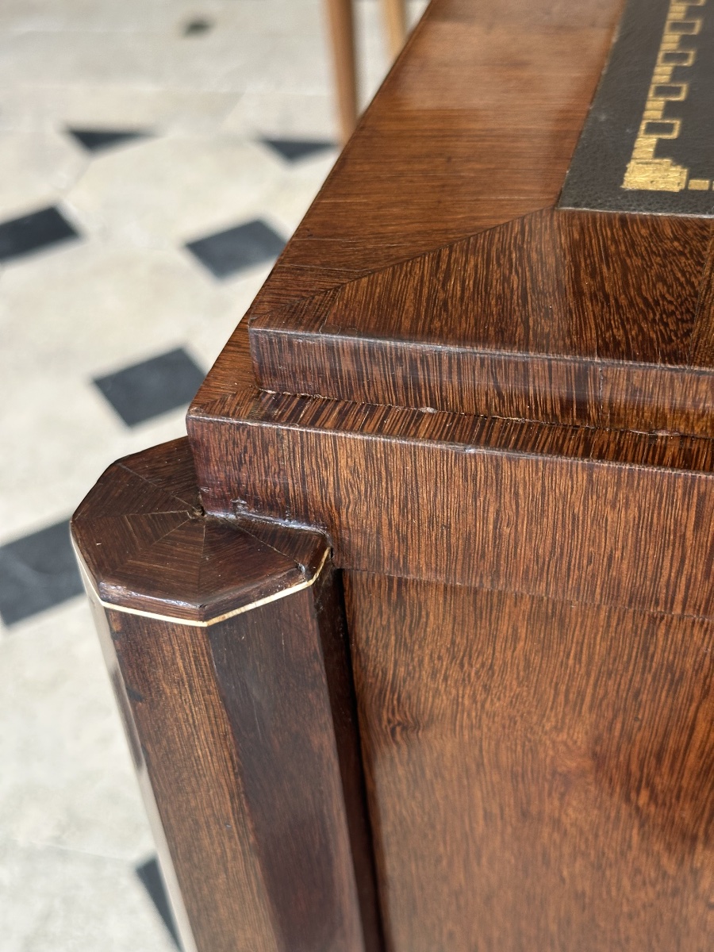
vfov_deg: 39.7
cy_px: 476
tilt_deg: -39.3
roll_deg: +5.9
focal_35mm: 48
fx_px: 1320
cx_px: 357
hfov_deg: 30.3
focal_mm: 6.86
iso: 125
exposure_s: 1/50
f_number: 1.78
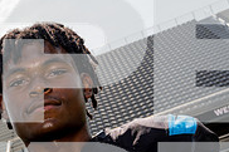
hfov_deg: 19.3
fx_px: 648
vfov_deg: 12.9
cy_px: 209
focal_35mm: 102
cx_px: -18
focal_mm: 32
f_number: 7.1
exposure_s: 1/250
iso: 100
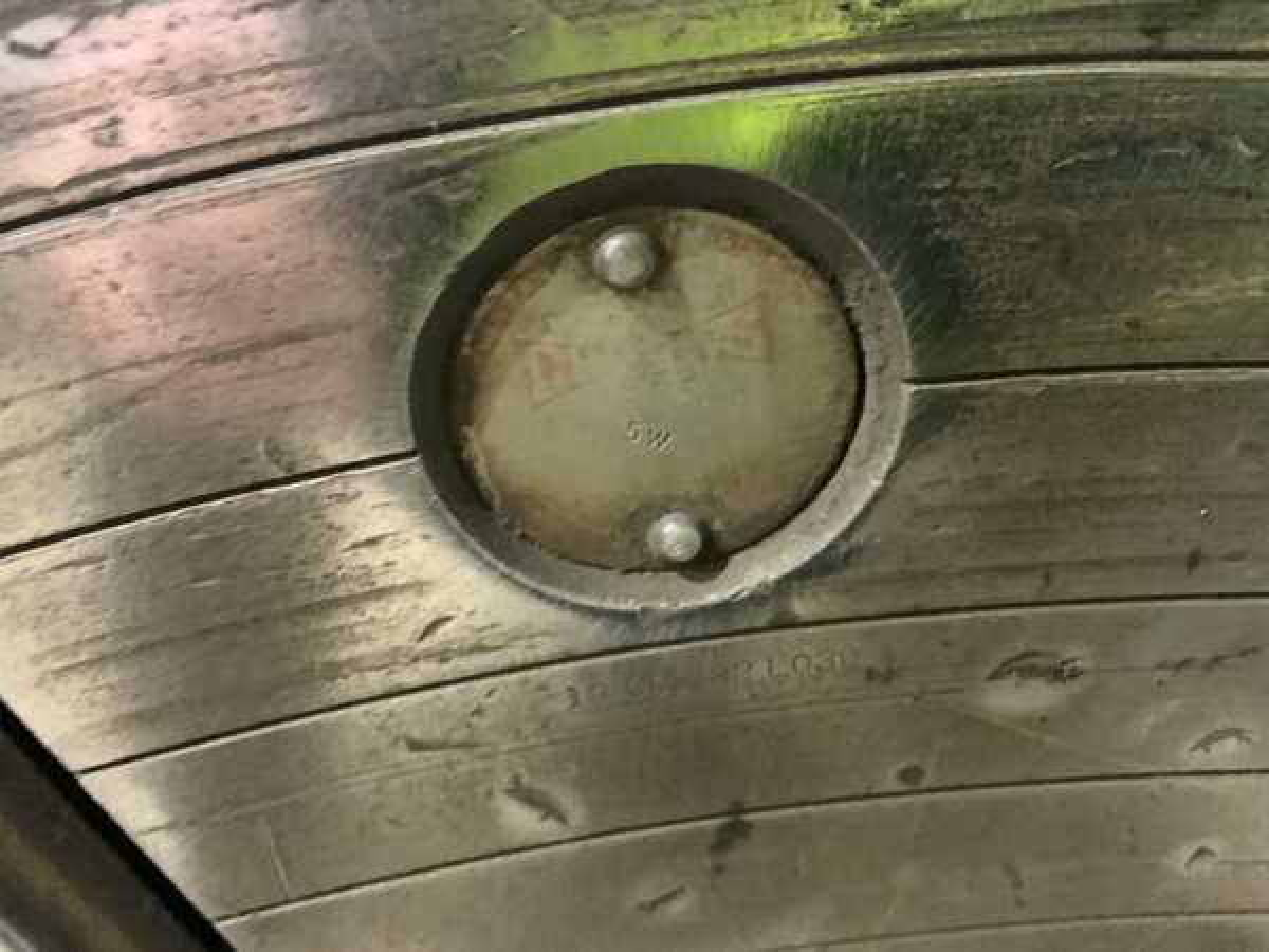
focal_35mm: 29
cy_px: 476
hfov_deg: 61.7
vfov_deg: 48.2
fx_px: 1063
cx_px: 634
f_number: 1.8
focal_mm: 3
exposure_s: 1/24
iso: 500
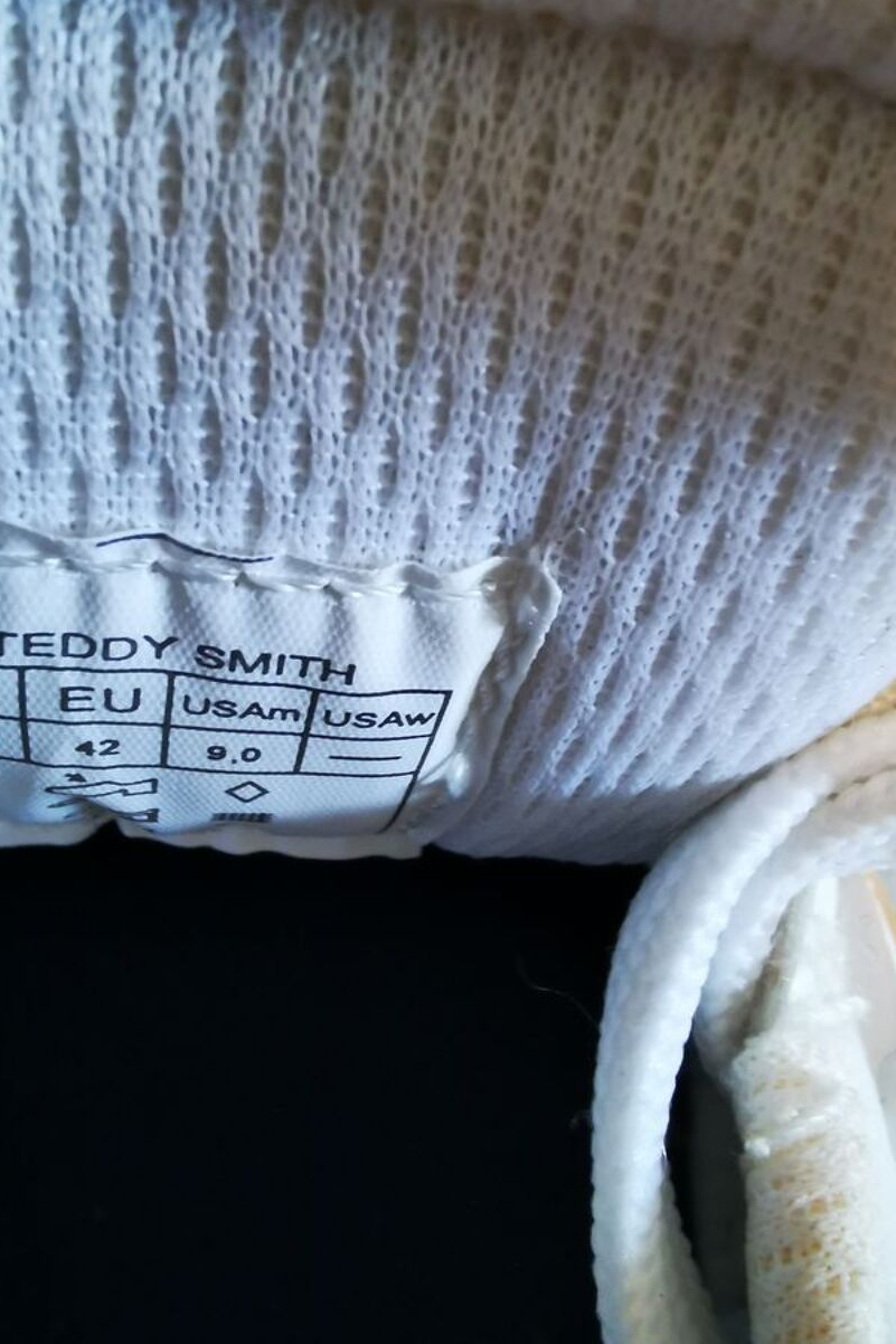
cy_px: 694
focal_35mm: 30
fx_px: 1120
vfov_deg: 61.9
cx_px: 417
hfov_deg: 43.6
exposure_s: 1/16.7
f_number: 2.2
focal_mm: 2.26
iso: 640
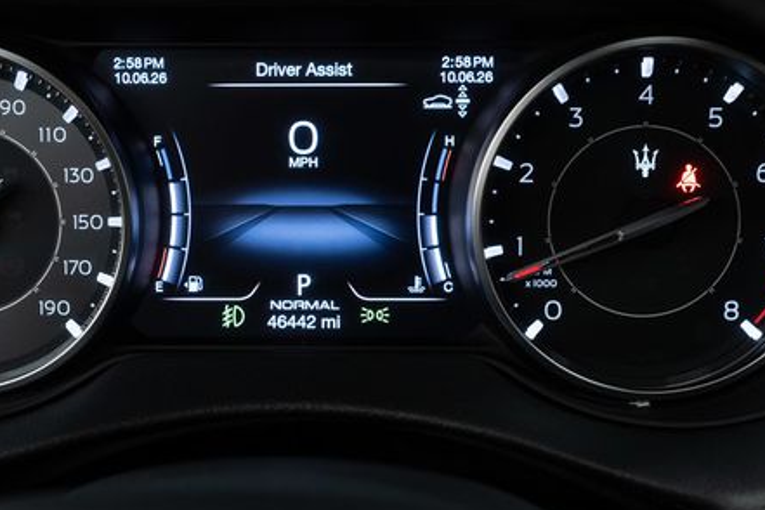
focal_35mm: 61
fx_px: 1296
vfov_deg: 22.3
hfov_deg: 32.8
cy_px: 252
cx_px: 316
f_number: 3.5
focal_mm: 28
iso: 800
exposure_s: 1/50
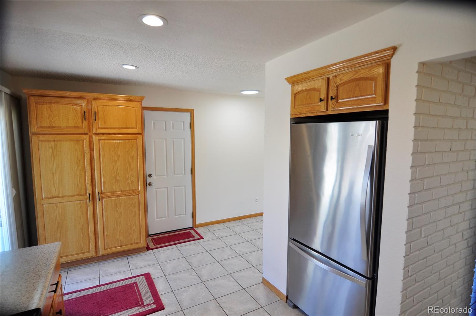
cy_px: 158
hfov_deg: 90.1
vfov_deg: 67.2
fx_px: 238
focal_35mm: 18
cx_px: 238
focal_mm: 12
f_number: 4
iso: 200
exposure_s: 1/50
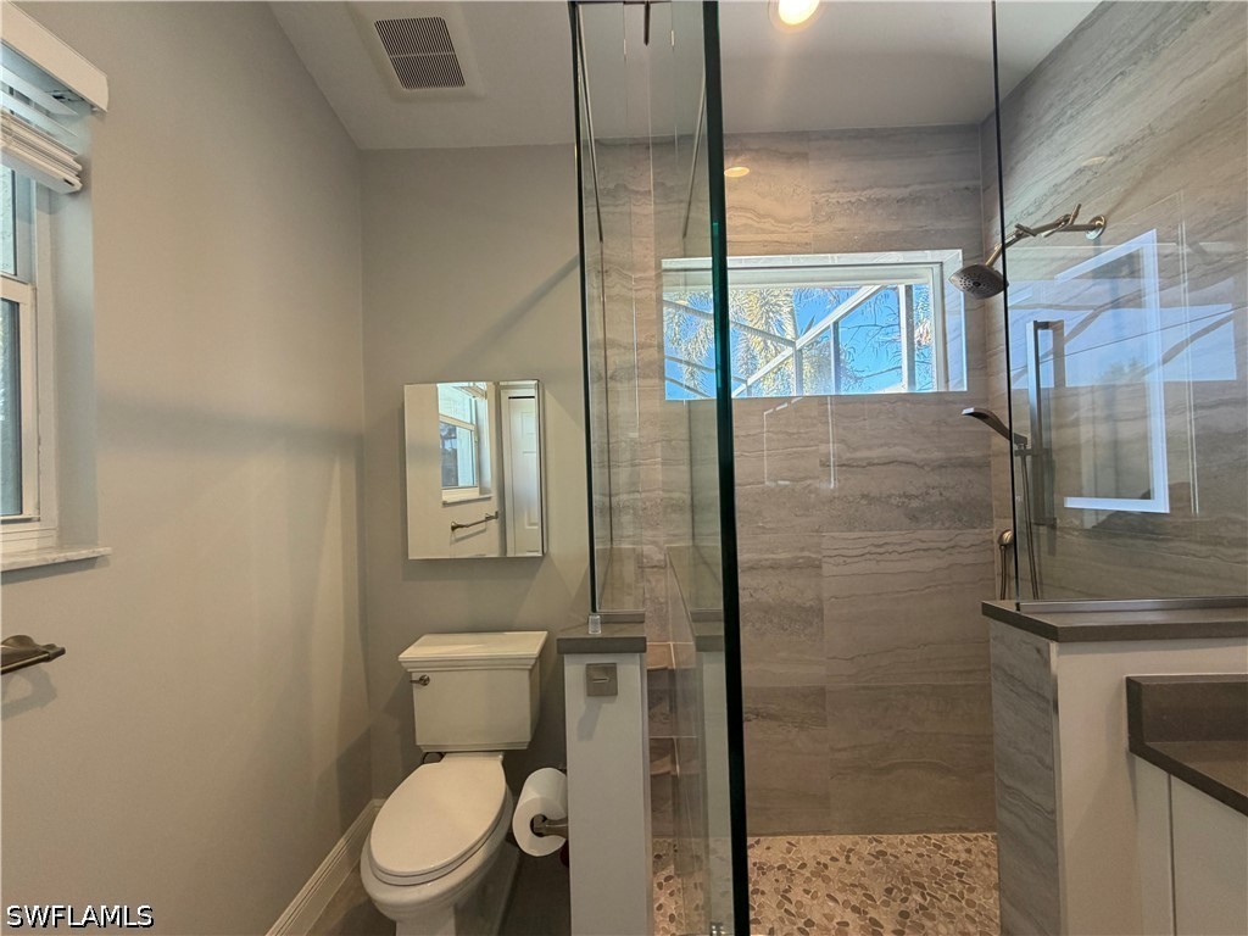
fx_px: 505
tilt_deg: -0.4
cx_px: 624
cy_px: 468
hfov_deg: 102.1
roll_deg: +2.0
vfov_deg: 85.7
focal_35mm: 14
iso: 125
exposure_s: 1/62
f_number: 2.2
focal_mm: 2.22
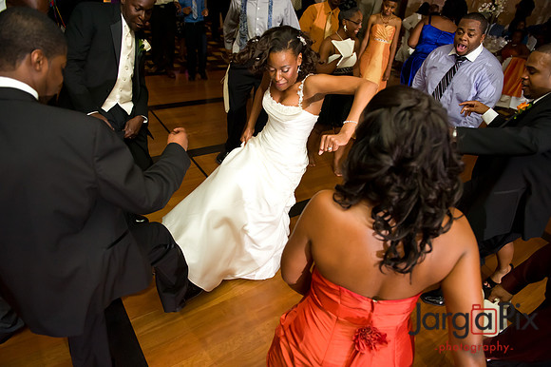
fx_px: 367
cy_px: 184
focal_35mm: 24
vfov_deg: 53.1
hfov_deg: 73.8
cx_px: 276
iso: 3200
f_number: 3.2
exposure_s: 1/125
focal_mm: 24
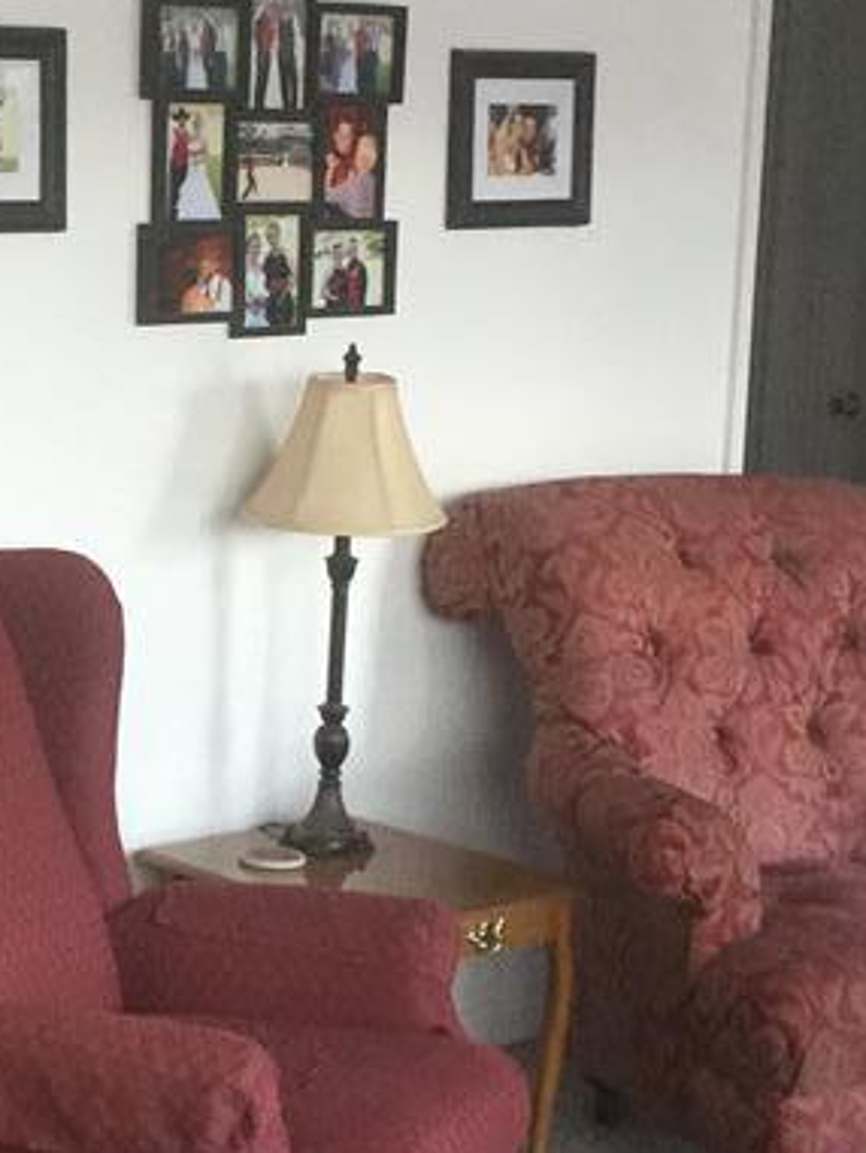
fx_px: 2600
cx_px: 3
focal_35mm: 78
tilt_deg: -10.4
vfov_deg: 25.0
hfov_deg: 18.4
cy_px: 705
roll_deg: +0.3
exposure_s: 1/15
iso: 100
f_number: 2.2
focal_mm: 4.15
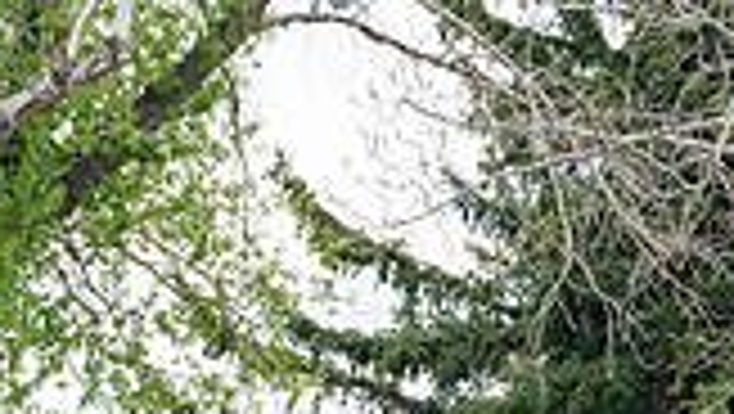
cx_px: -54
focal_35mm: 668
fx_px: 13012
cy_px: 866
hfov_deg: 3.2
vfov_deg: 1.8
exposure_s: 1/250
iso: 160
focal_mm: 179
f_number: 5.6
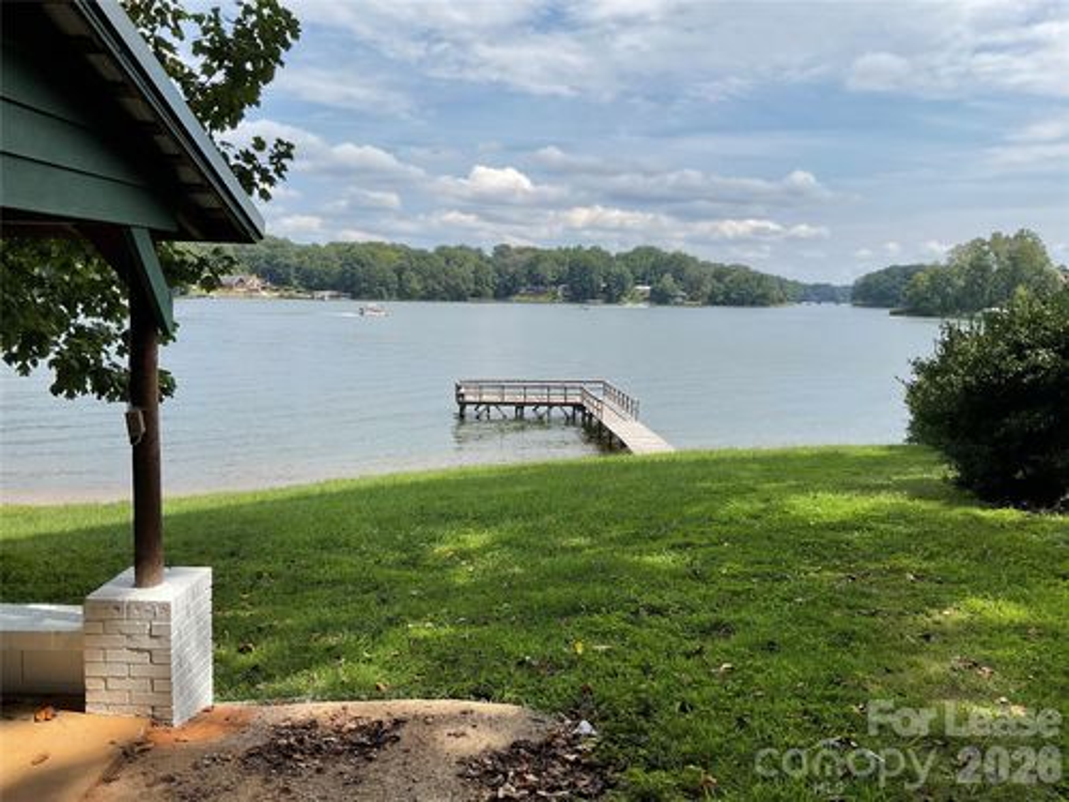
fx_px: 896
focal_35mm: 29
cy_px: 401
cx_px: 534
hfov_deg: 61.7
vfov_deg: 48.2
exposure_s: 1/2320
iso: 16
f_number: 1.8
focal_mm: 3
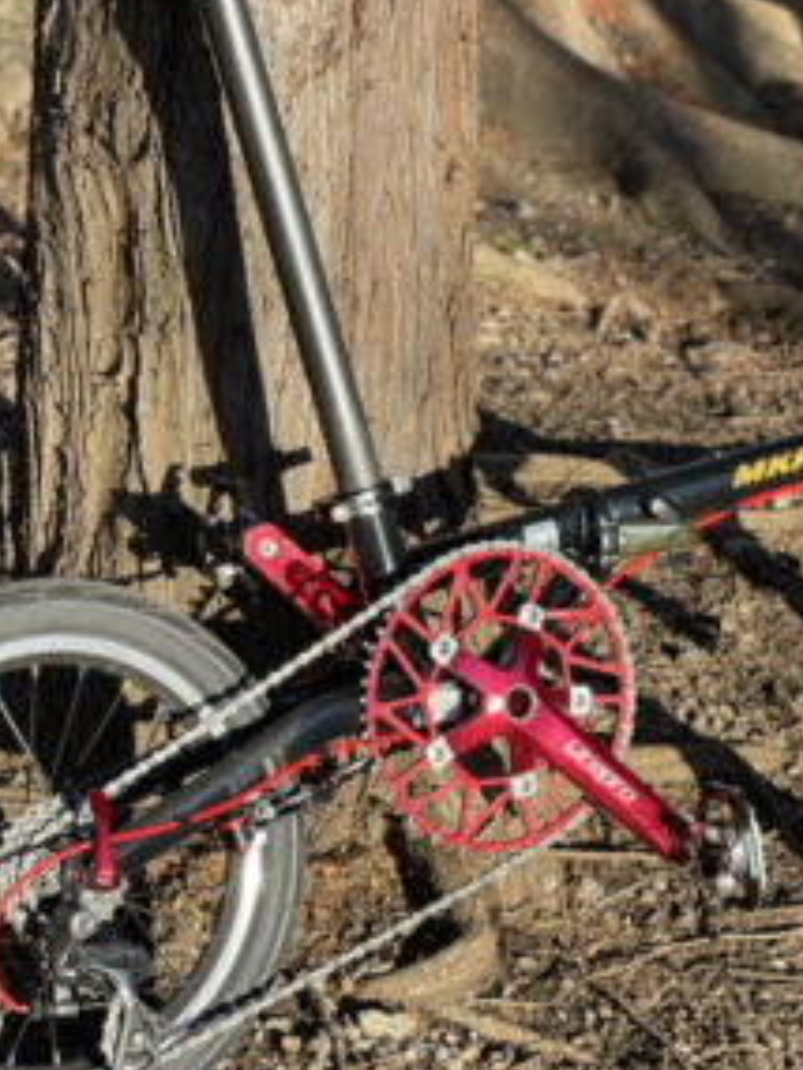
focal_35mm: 115
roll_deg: -7.4
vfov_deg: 17.1
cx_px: 480
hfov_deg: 12.9
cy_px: 492
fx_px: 3554
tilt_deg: -19.5
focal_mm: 7.5
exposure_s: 1/215
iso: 20
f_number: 2.2
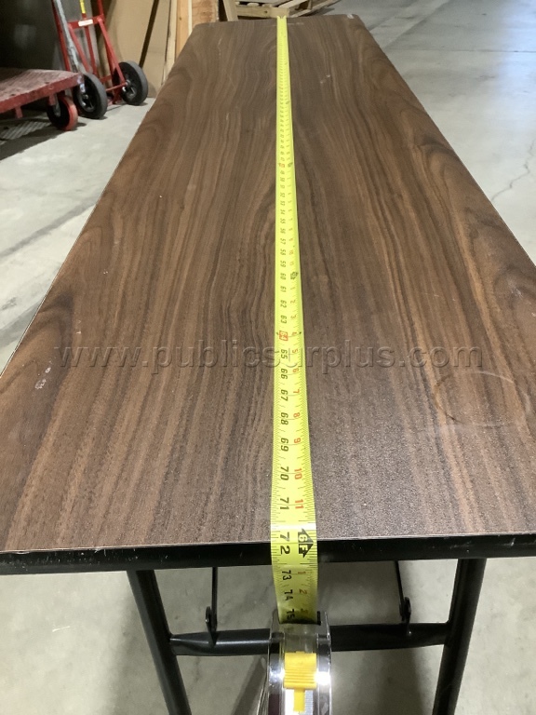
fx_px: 640
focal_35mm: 31
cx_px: 268
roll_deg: +4.1
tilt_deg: -33.5
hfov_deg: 45.4
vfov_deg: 58.4
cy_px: 358
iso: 320
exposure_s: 1/30
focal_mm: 3.3
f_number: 2.4
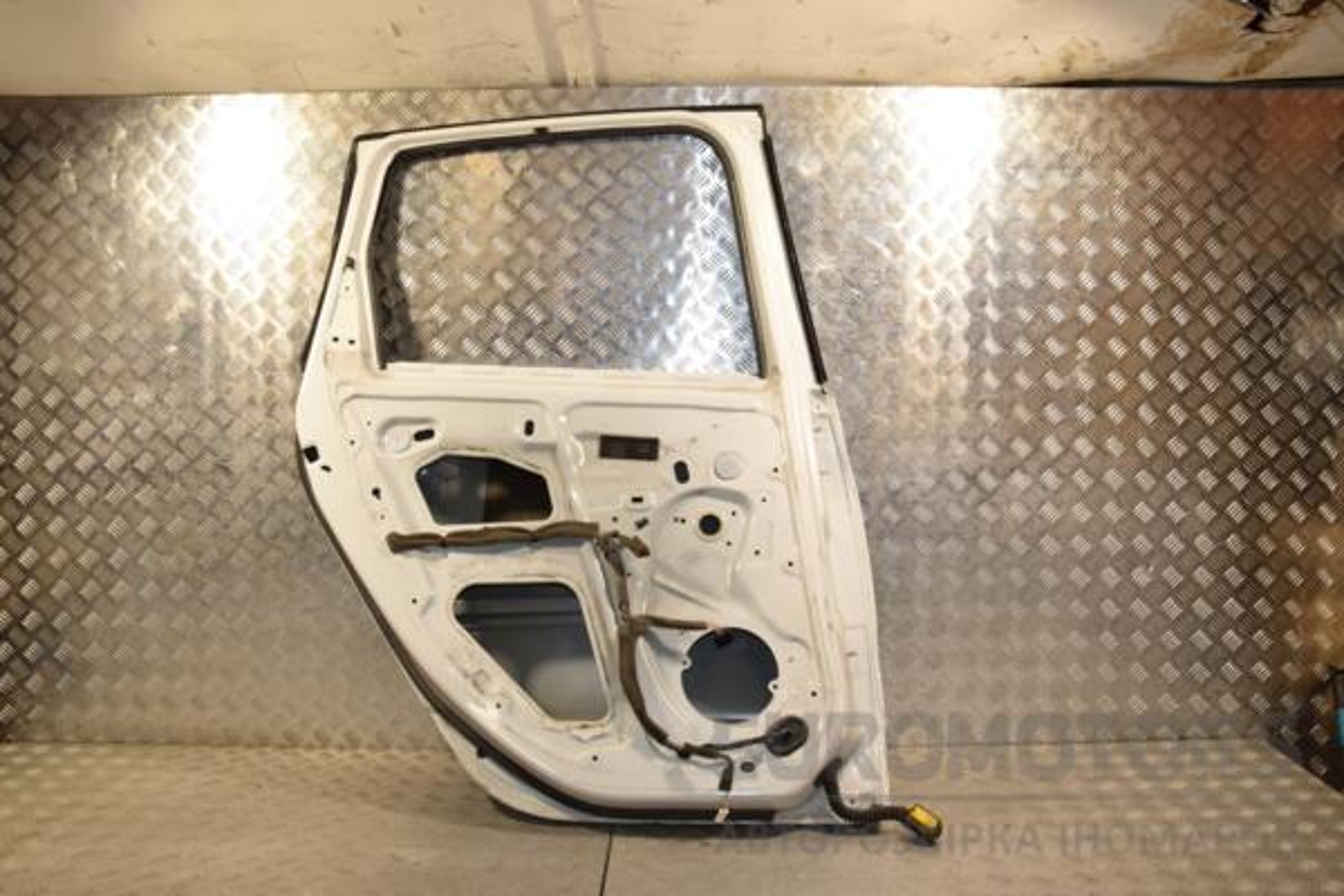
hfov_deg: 67.4
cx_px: 672
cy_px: 448
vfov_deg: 47.9
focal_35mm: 27
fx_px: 1008
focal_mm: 18
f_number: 9
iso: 800
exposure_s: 1/200
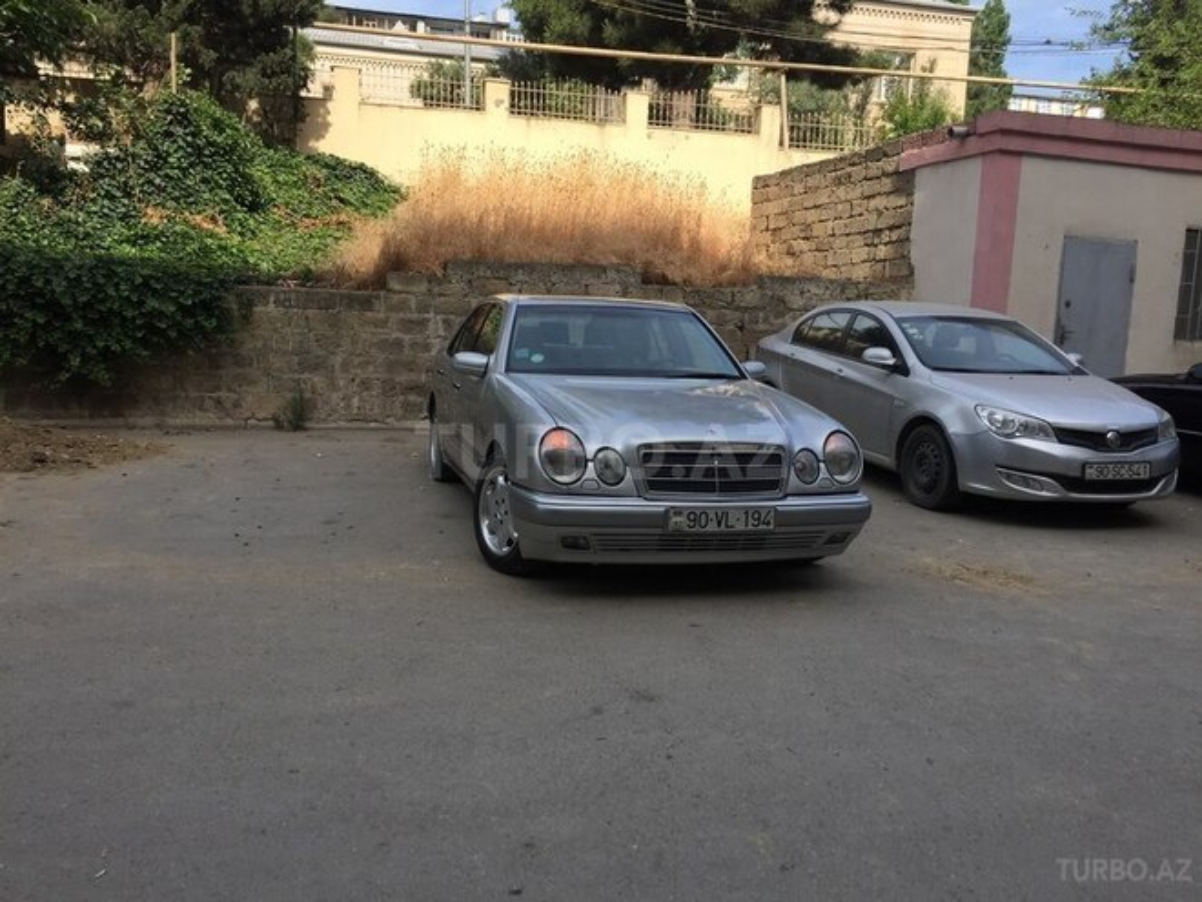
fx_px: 1007
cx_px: 601
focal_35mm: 29
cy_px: 451
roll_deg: -2.5
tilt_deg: -9.1
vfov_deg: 48.2
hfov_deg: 61.7
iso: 32
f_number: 2.2
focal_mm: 4.15
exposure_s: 1/1099
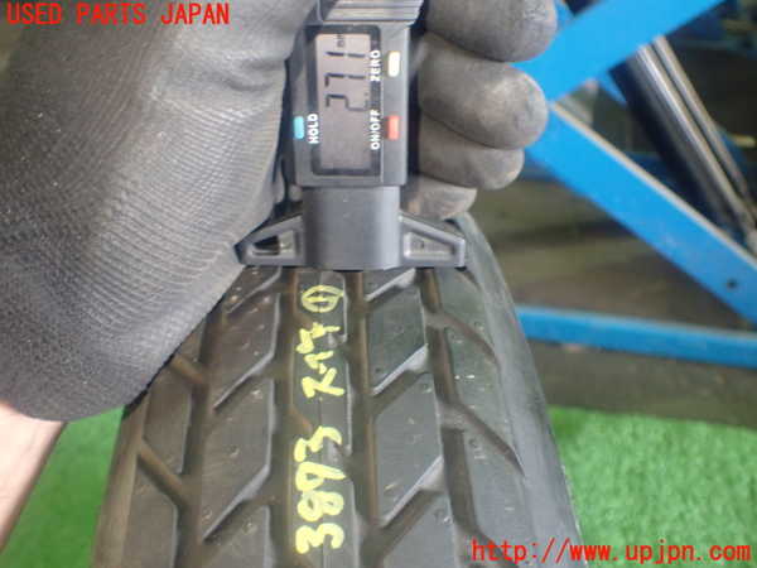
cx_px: 378
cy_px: 284
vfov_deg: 44.2
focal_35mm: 32
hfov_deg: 56.8
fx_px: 700
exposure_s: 1/30
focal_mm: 5.79
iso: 500
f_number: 2.4
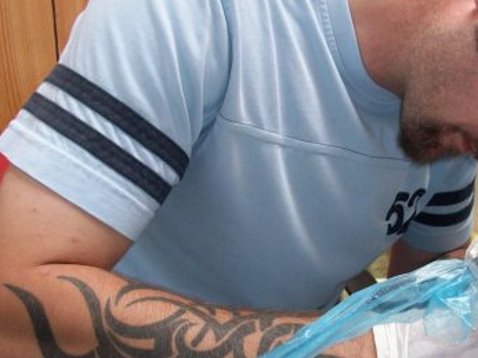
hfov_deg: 32.0
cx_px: 373
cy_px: 206
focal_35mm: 59
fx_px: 814
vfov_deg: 24.8
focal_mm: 5.7
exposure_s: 1/75.1
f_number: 2.8
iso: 160
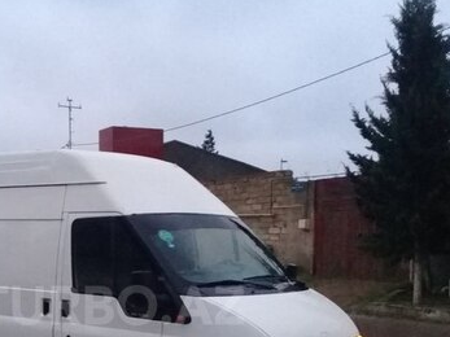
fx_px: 767
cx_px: 112
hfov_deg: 32.1
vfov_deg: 24.1
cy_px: 305
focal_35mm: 59
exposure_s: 1/17
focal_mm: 3.3
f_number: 2.2
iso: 640
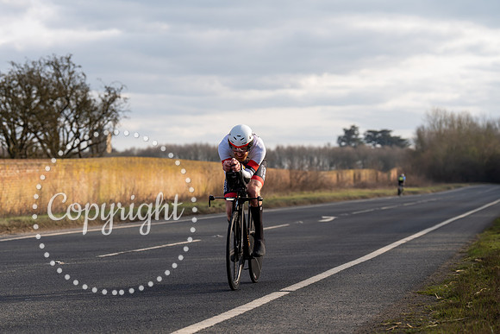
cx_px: 250
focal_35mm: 104
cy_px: 167
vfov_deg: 13.2
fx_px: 1445
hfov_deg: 19.6
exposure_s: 1/800
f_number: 4
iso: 125
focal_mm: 104
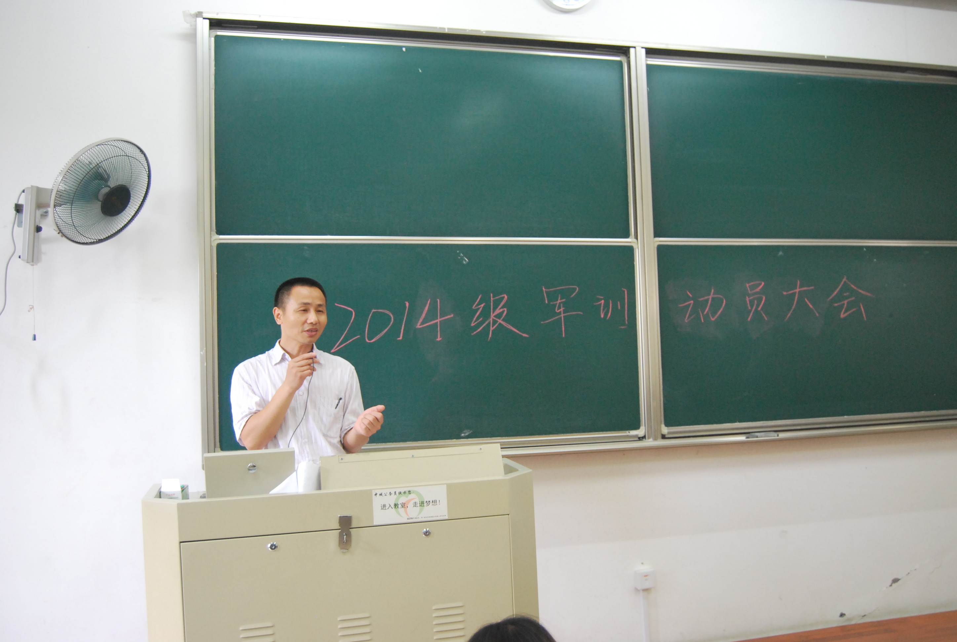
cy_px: 321
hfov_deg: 55.0
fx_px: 919
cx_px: 478
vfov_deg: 38.5
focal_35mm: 34
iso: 800
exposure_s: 1/30
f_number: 3.8
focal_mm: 23
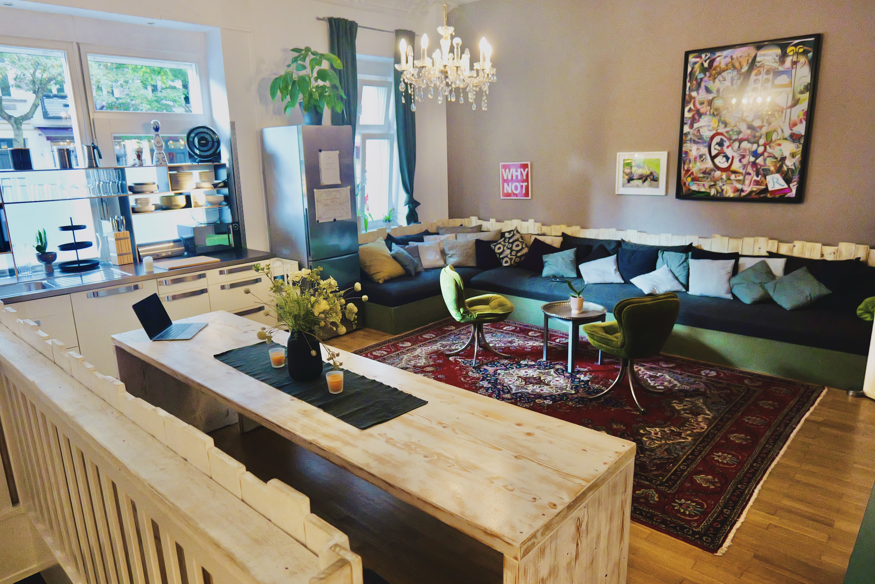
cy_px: 292
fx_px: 486
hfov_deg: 84.0
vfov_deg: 61.9
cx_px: 438
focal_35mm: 20
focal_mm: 20
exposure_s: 1/50
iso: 6400
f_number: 3.5
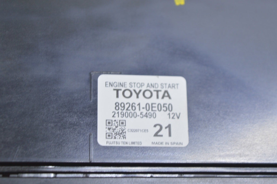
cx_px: 138
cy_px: 92
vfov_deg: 16.5
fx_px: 634
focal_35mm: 82
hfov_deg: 24.6
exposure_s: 1/20
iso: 400
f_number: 5.6
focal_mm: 55
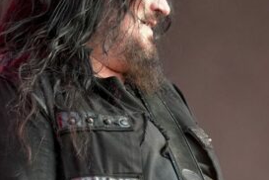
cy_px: 122
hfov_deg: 3.0
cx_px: 172
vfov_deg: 2.0
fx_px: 5136
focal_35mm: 687
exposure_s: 1/320
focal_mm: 163
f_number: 6.3
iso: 2000
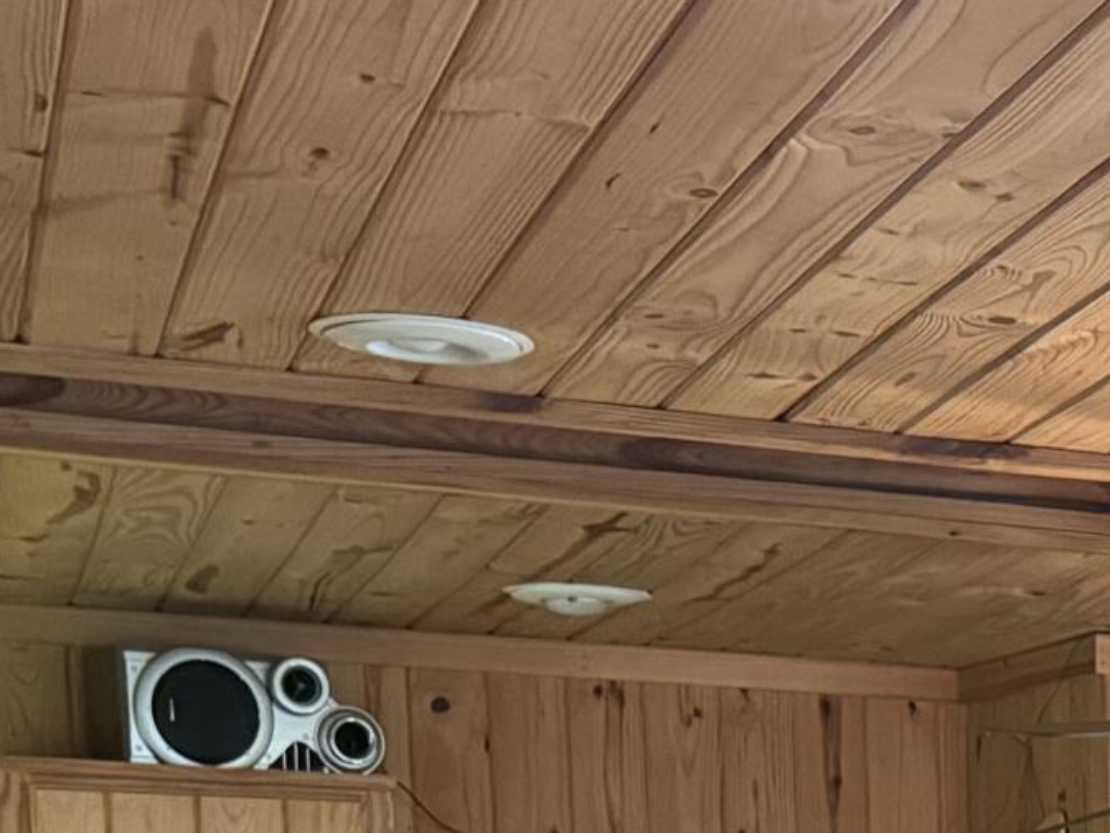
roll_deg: -0.8
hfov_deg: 16.4
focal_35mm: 107
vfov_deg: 12.3
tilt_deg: -9.3
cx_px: 1765
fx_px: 3432
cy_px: 1661
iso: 800
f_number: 1.78
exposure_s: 1/60
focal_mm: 6.76
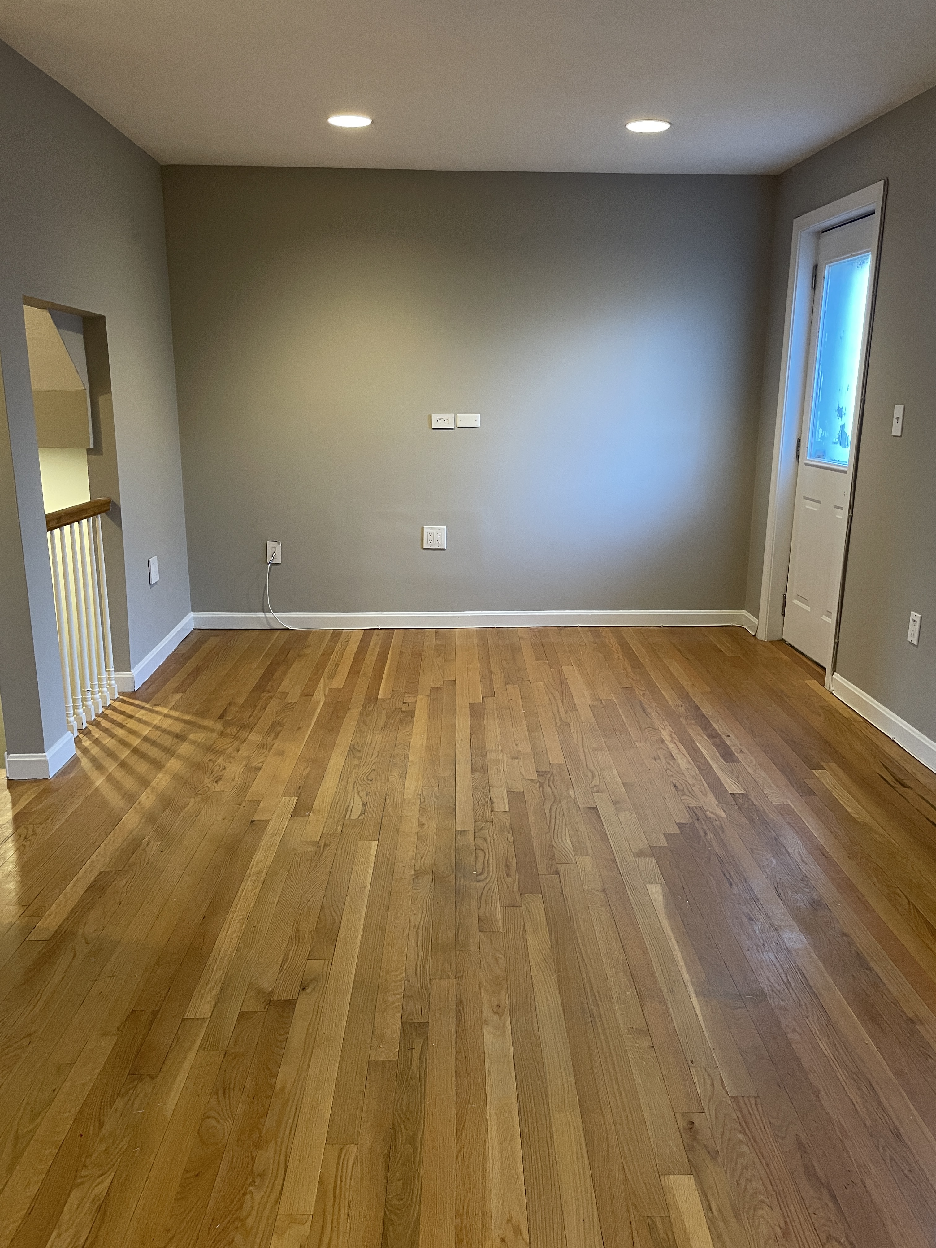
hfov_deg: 53.1
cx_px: 468
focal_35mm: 26
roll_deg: -0.3
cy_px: 624
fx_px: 937
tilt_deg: -13.2
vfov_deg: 67.3
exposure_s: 1/60
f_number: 1.6
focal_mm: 4.2
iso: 250
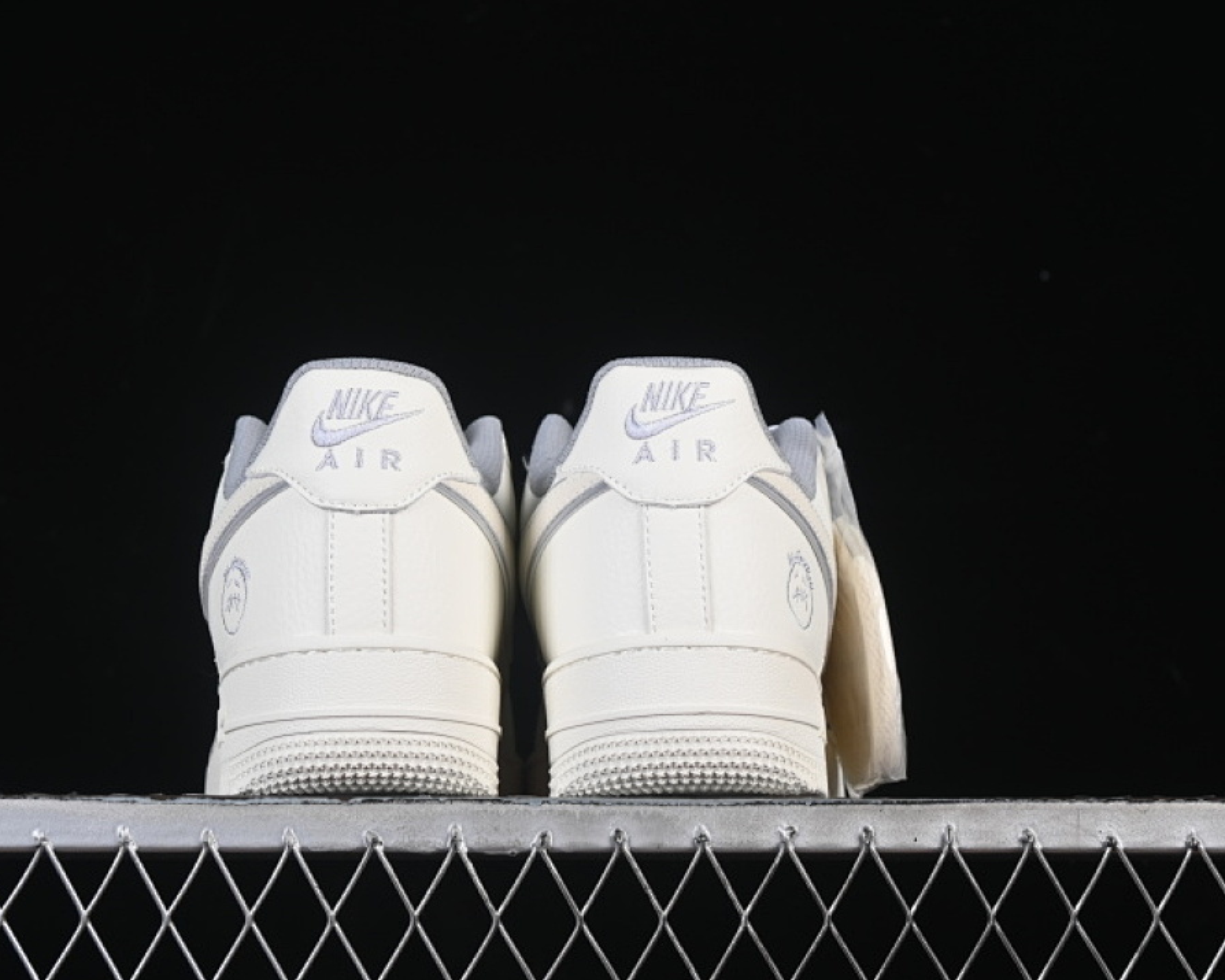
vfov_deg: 18.1
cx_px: 547
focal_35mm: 85
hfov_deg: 22.5
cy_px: 491
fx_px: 3081
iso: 160
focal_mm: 50
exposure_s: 1/80
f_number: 8
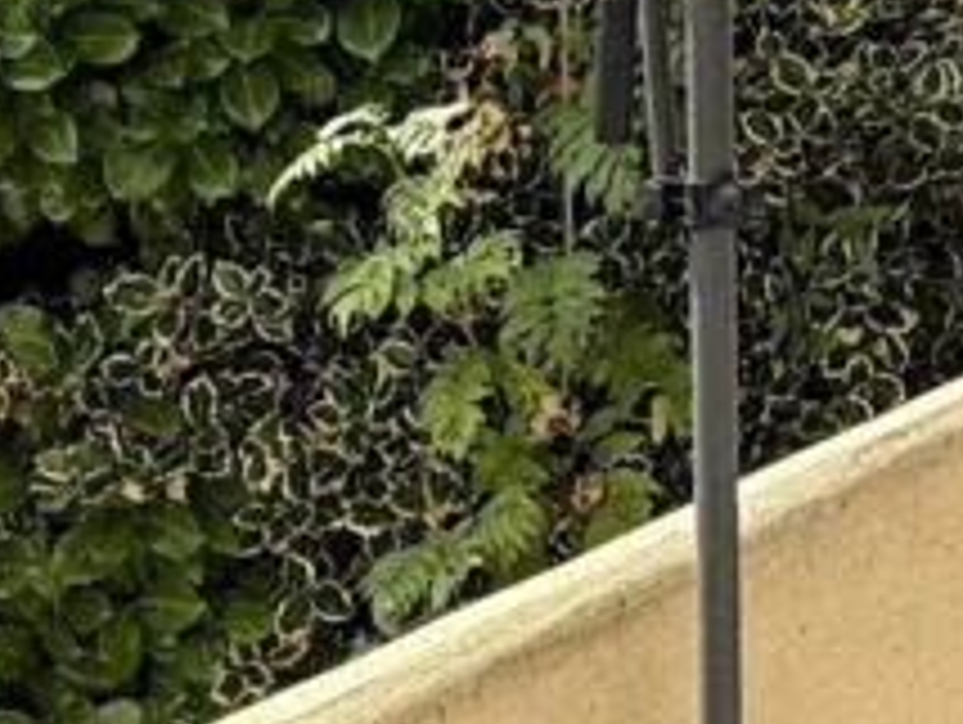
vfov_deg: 15.7
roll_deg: +2.1
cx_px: 482
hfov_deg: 20.8
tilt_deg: -16.2
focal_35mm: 94
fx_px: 2618
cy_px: 490
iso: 50
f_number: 2.2
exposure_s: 1/554
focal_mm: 2.22
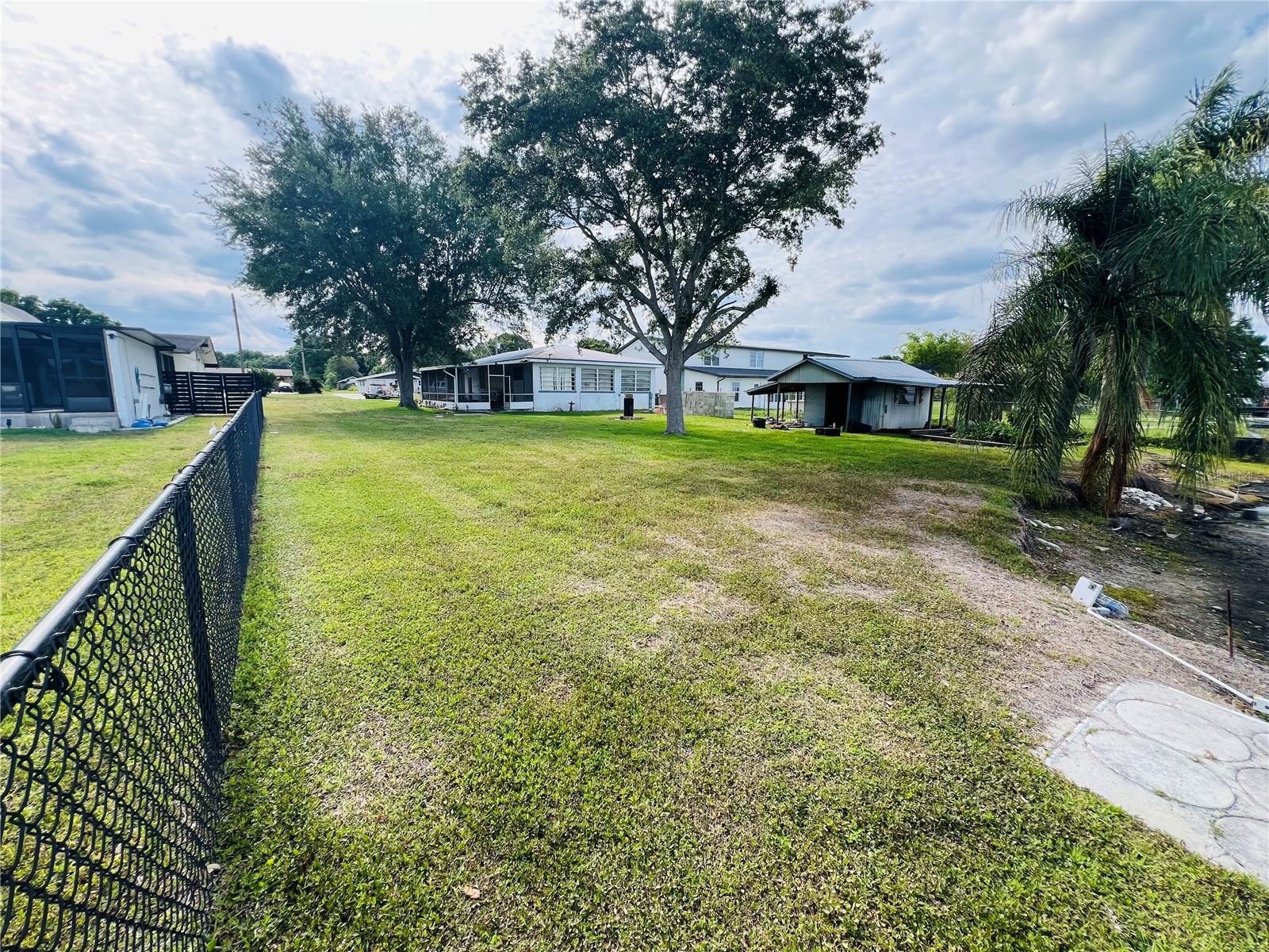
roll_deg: +0.0
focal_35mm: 13
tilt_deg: -9.6
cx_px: 634
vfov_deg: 89.9
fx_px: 477
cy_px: 476
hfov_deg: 106.2
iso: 32
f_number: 1.8
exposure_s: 1/633
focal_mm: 1.57
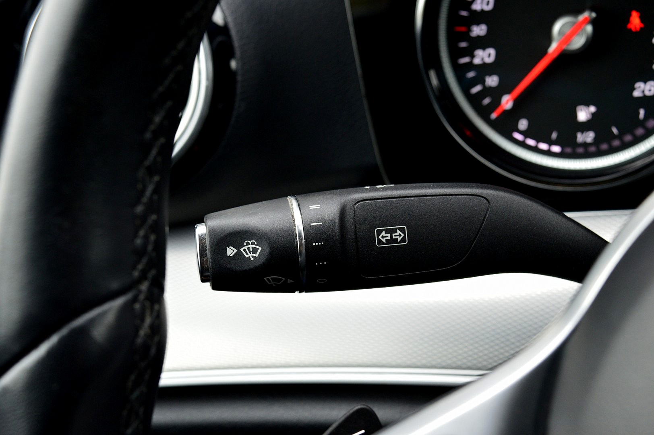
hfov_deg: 35.1
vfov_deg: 23.7
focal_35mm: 57
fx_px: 1035
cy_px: 218
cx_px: 327
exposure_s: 1/60
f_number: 8
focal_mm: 38
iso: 560
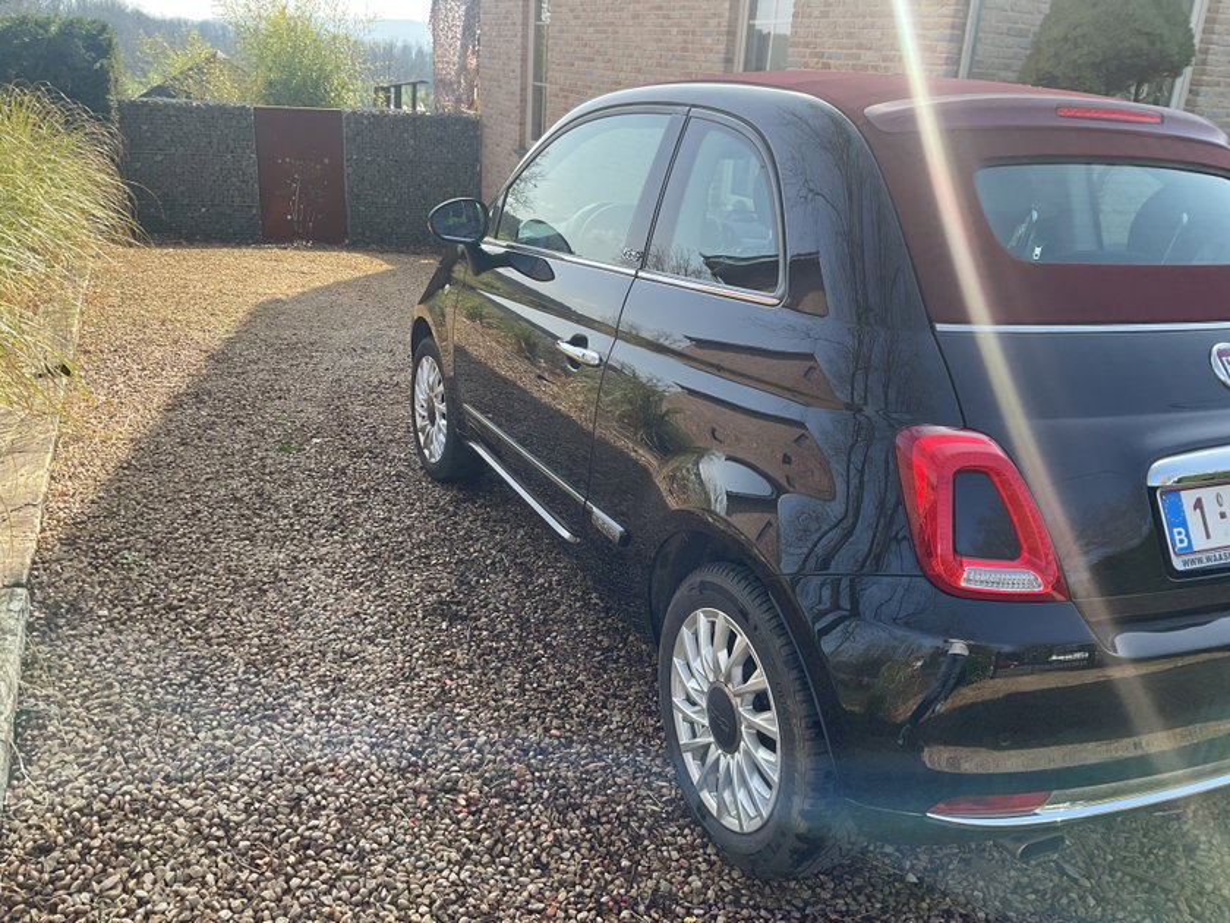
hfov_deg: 61.7
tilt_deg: -20.8
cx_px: 615
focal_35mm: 29
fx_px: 1030
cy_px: 462
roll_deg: -2.8
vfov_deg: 48.2
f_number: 1.8
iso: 16
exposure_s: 1/372
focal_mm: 3
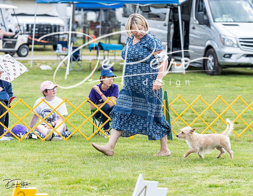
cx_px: 150
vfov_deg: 8.5
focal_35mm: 179
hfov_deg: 11.0
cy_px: 106
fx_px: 1319
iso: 400
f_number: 4
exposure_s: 1/640
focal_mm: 134
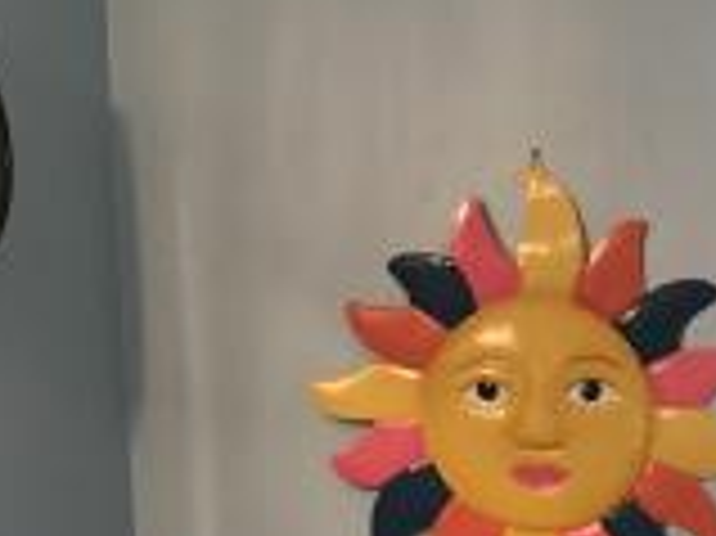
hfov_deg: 16.3
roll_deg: -0.2
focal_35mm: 113
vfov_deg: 12.2
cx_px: 986
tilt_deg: -9.1
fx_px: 2336
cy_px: 887
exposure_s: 1/60
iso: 32
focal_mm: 3.99
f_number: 1.8
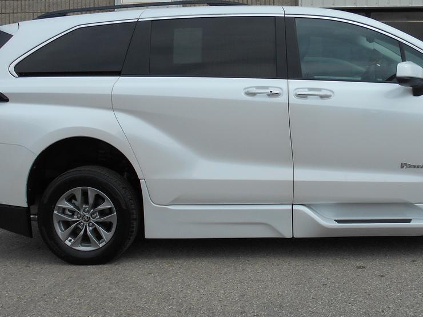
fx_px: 550
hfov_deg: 41.5
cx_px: 284
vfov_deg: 32.0
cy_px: 118
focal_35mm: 45
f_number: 3.2
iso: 80
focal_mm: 4.6
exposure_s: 1/1000
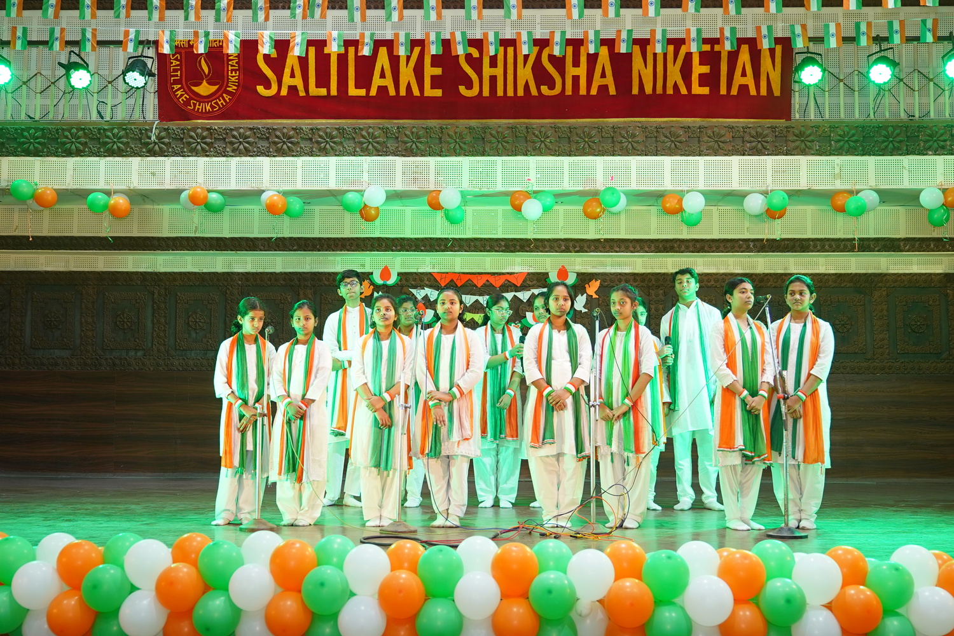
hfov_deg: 46.4
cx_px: 477
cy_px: 318
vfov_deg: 31.9
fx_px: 1113
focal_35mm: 42
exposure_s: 1/100
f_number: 2.8
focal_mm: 28
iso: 640
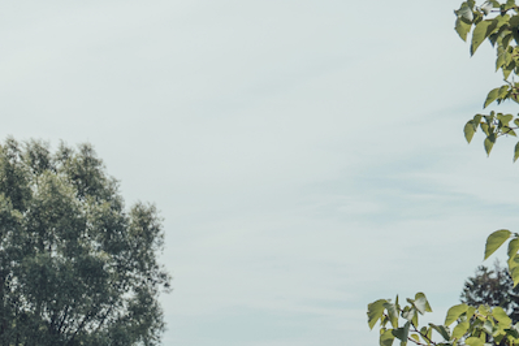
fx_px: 1571
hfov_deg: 17.1
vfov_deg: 12.2
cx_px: -246
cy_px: 446
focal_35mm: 109
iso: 100
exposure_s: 1/200
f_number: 5.6
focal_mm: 34
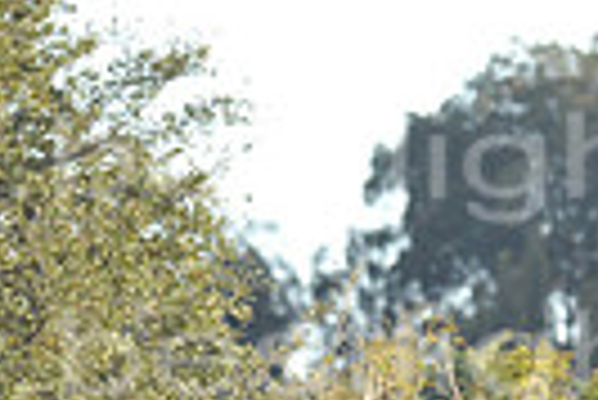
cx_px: 656
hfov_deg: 1.6
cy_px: 854
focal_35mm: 1307
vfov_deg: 1.1
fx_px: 21734
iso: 800
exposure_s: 1/1600
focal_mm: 300
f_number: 4.5
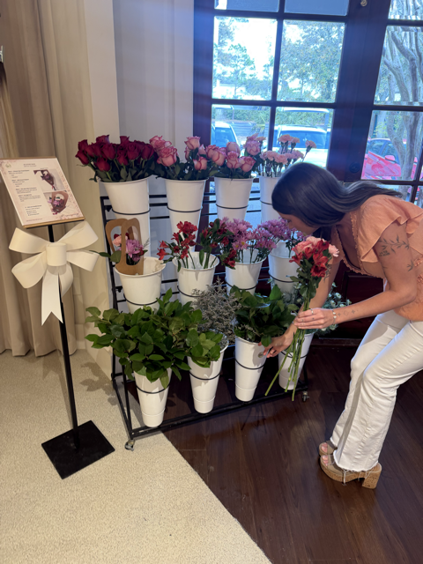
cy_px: 282
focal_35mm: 24
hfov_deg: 56.8
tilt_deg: -20.8
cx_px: 212
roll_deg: -0.6
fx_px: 391
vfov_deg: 71.6
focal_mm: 6.76
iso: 125
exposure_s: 1/62
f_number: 1.78
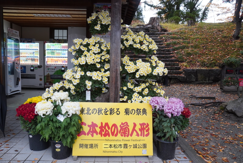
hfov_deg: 70.4
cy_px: 82
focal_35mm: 26
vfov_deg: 50.5
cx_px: 122
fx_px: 172
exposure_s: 1/25
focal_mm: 17
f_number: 6.3
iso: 640
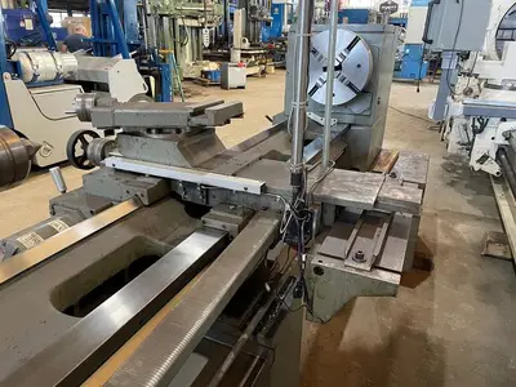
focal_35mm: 26
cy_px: 194
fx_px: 388
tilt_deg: -22.4
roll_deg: -1.0
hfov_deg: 67.3
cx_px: 258
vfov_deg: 53.1
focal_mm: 4.2
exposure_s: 1/60
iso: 320
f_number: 1.6
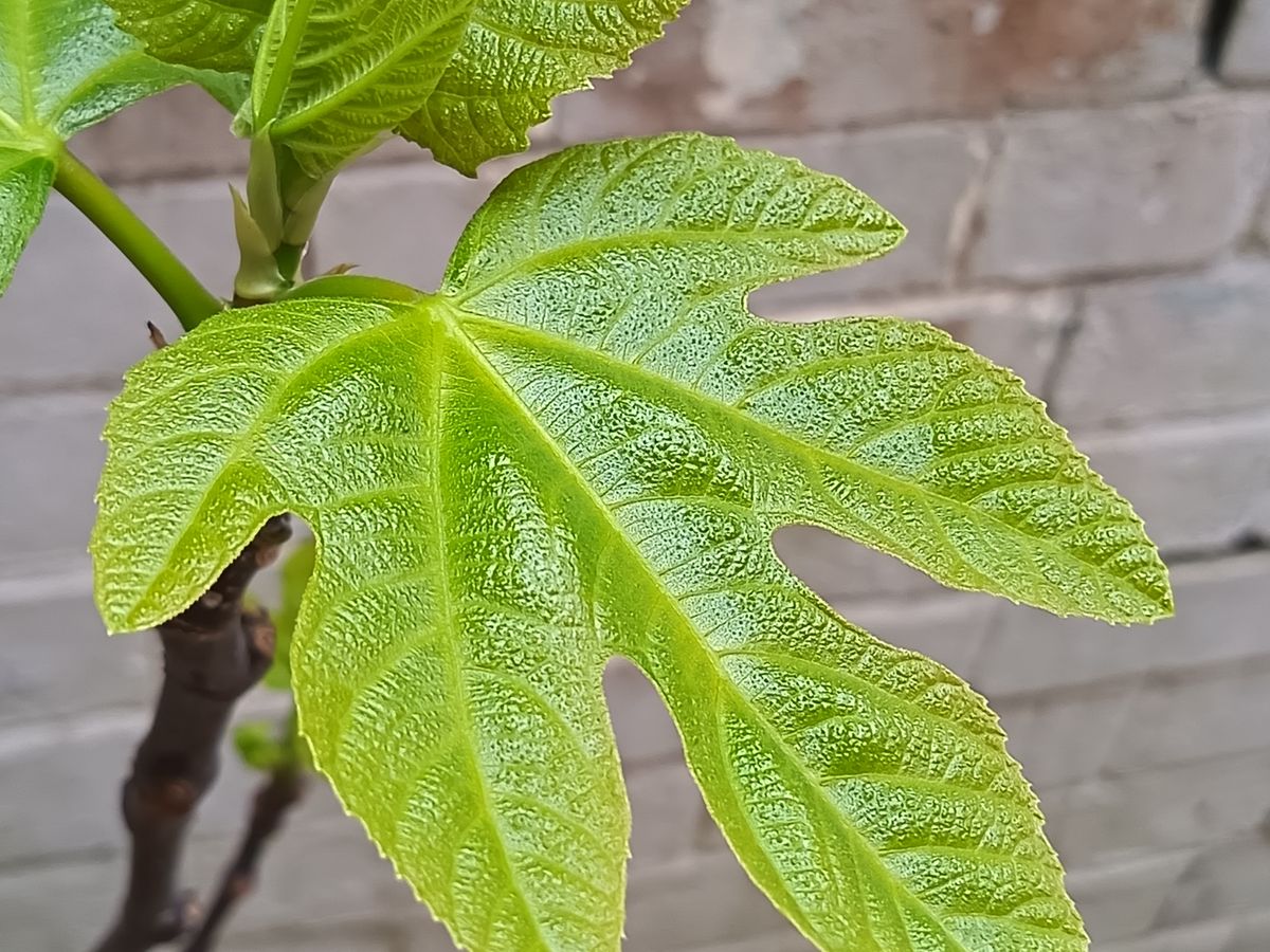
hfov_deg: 33.8
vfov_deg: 25.7
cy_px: 476
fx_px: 2091
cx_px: 635
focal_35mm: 57
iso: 726
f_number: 1.75
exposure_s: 1/100
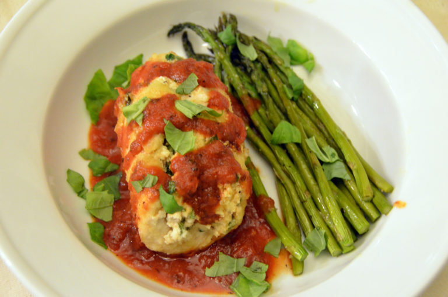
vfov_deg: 18.9
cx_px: 224
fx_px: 894
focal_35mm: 72
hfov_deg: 28.1
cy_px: 148
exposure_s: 1/30
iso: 4500
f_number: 7.1
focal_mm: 48
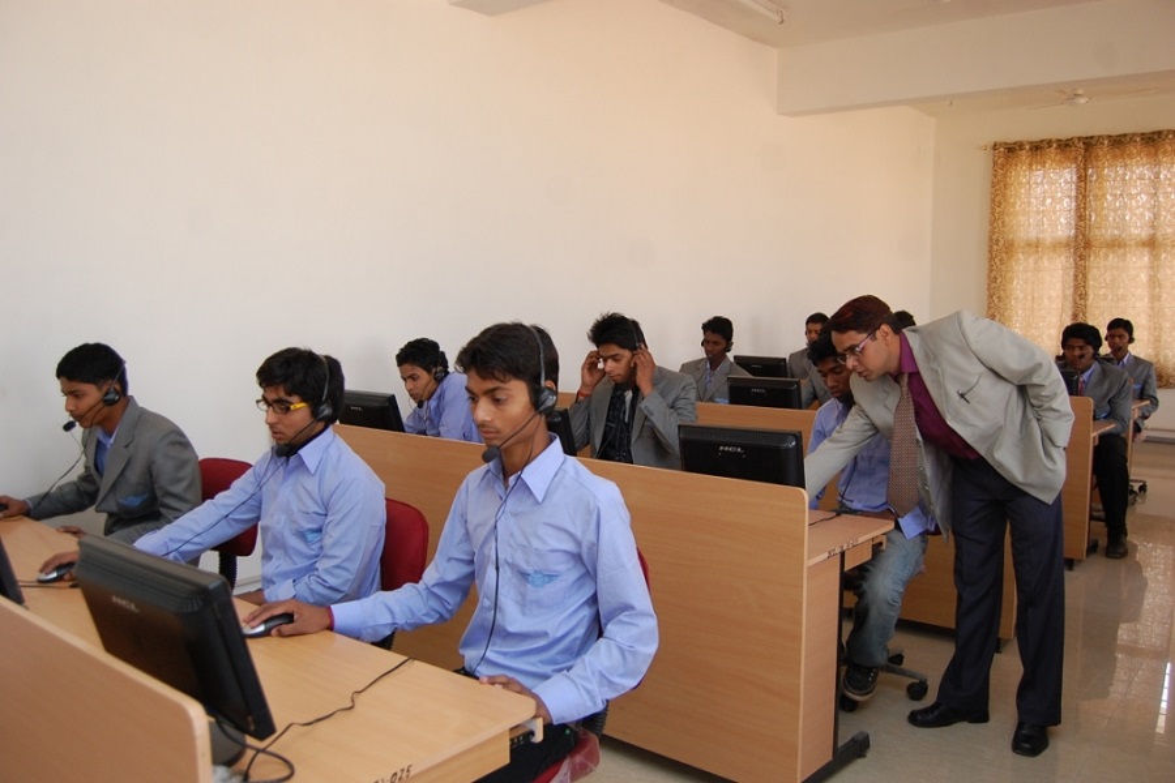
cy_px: 392
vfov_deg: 45.7
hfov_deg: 64.6
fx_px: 930
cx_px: 588
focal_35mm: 28
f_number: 4
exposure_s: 1/60
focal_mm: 19
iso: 500
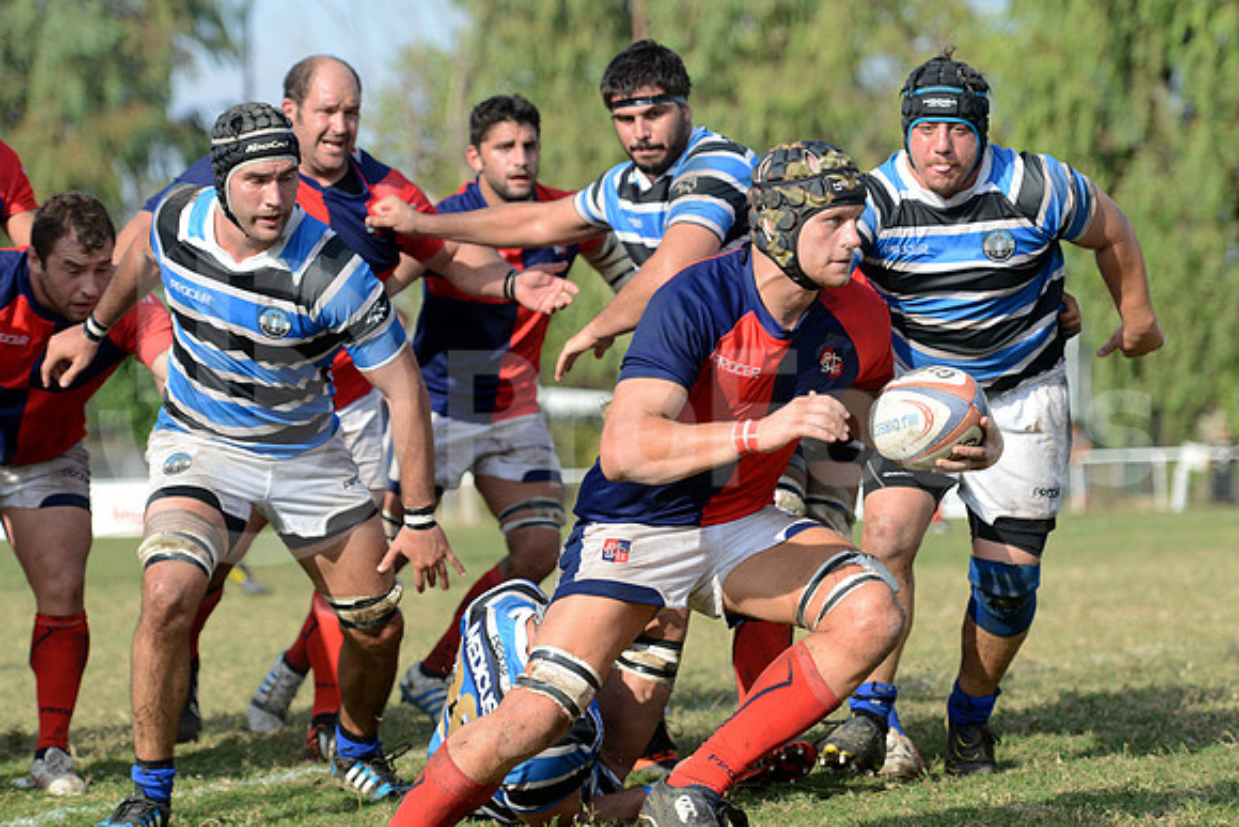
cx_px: 620
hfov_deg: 14.7
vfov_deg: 9.8
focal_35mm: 140
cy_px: 414
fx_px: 4819
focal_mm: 140
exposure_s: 1/1600
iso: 500
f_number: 4
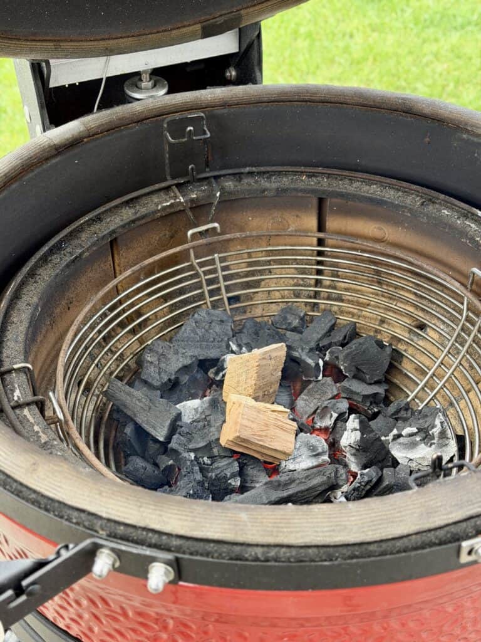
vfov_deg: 39.7
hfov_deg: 30.3
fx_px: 889
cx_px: 240
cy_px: 321
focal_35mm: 48
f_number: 1.78
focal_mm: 6.76
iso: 64
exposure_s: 1/121
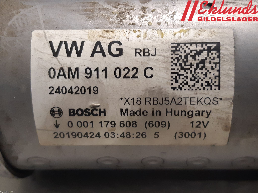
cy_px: 96
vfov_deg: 53.1
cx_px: 129
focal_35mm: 26
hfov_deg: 67.3
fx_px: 194
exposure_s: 1/50
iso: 200
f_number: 1.7
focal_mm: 3.93
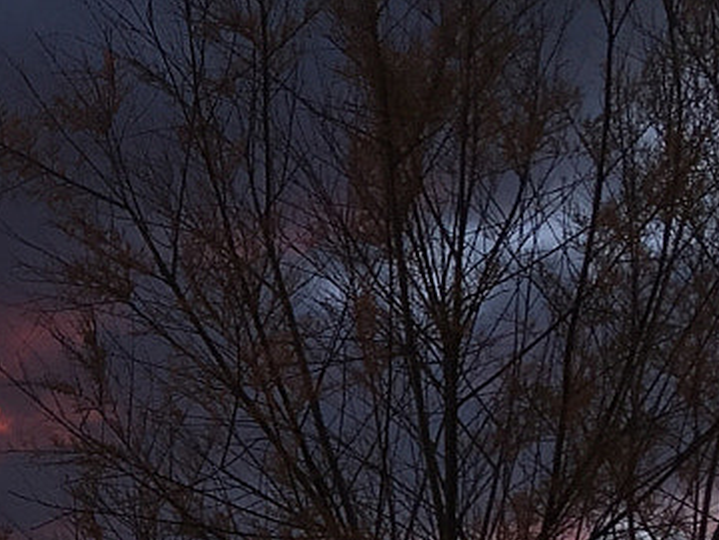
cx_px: -535
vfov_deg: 11.1
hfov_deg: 13.8
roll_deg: +0.3
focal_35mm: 129
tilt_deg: +10.0
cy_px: 746
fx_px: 2679
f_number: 2.2
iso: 25
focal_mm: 4.15
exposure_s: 1/100
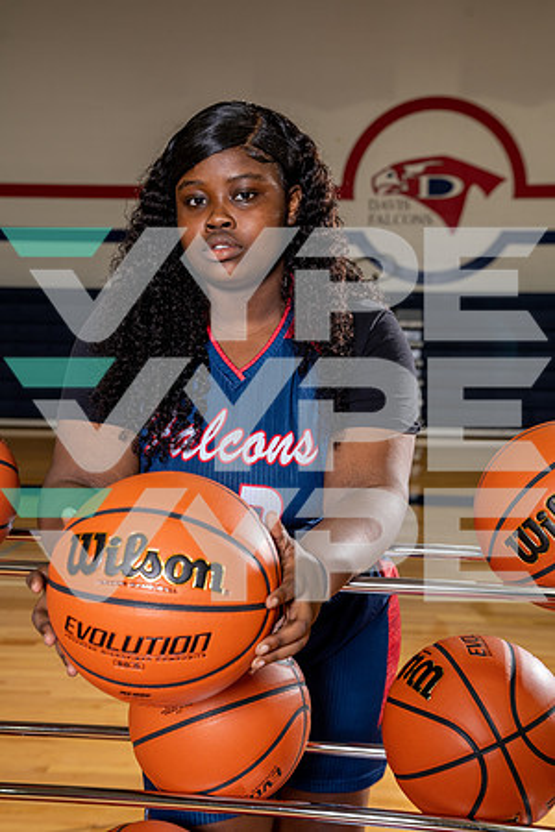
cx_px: 278
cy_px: 416
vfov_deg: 40.3
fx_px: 1133
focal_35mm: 49
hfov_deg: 27.5
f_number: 5.6
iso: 800
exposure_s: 1/250
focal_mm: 49
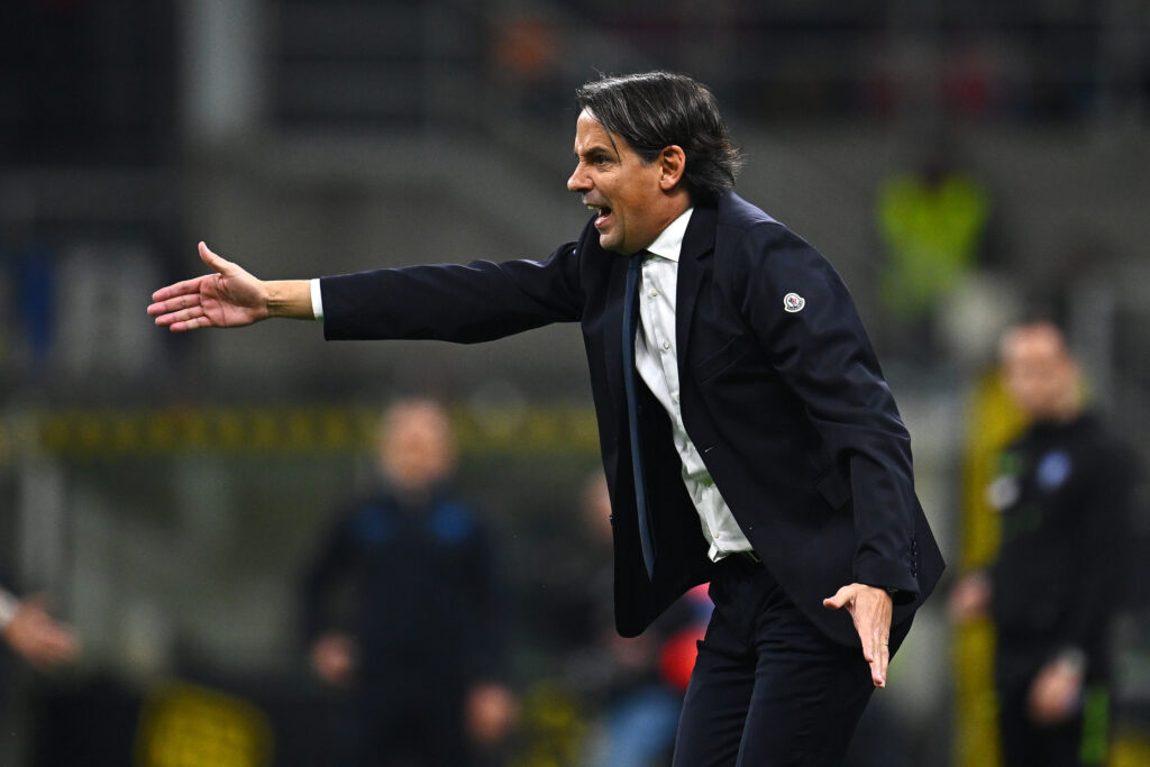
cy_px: 384
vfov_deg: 2.3
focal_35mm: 600
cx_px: 575
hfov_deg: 3.4
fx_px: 19168
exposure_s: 1/1600
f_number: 2.8
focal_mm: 400
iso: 1600
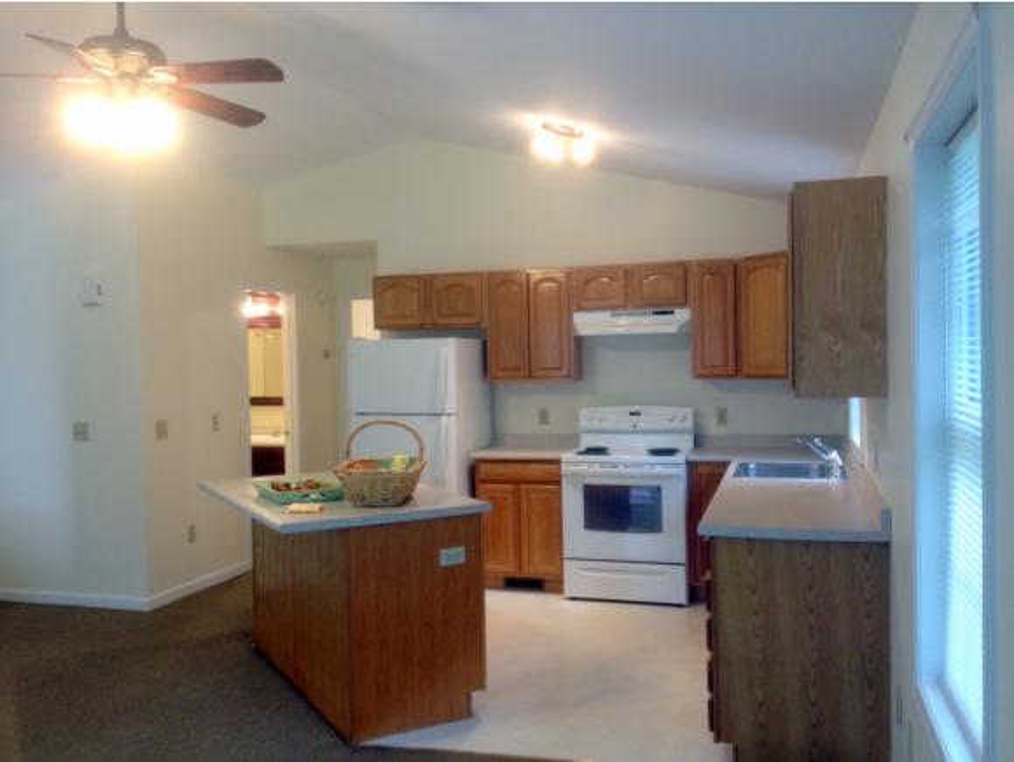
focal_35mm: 35
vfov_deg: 40.8
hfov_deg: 52.6
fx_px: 1026
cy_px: 381
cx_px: 507
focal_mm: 4.28
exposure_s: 1/20
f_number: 2.4
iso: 100
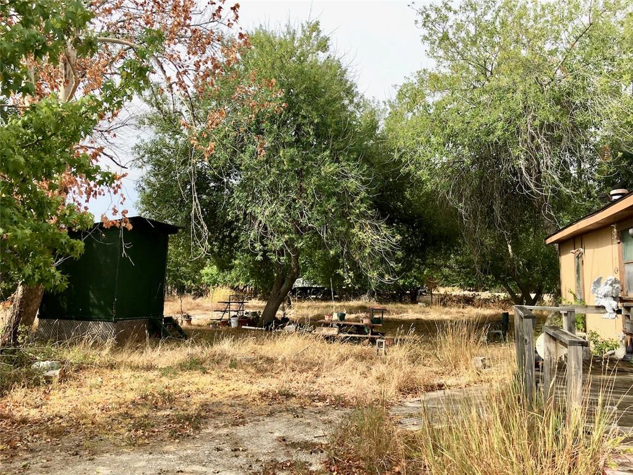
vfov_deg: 48.2
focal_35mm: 29
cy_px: 238
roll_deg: -0.6
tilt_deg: +5.0
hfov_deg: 61.7
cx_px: 316
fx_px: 530
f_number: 2.2
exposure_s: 1/1026
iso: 25
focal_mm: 4.15
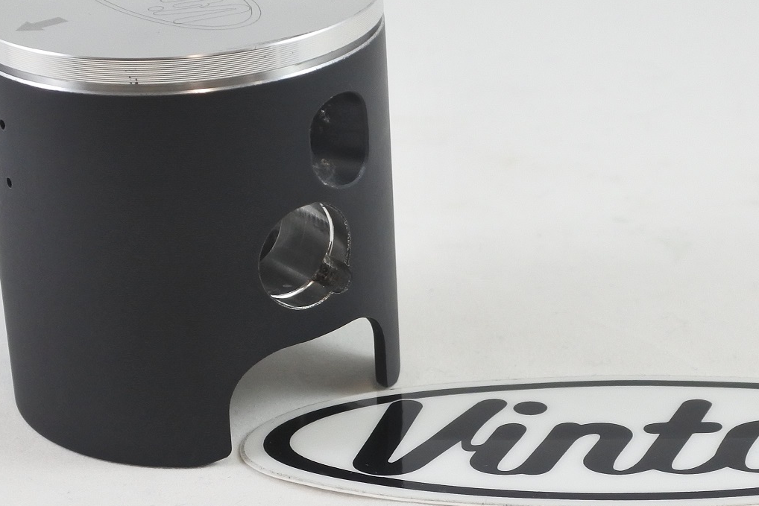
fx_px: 1244
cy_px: 215
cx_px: 410
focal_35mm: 59
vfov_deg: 23.0
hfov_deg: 33.9
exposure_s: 1/125
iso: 400
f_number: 4
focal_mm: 14
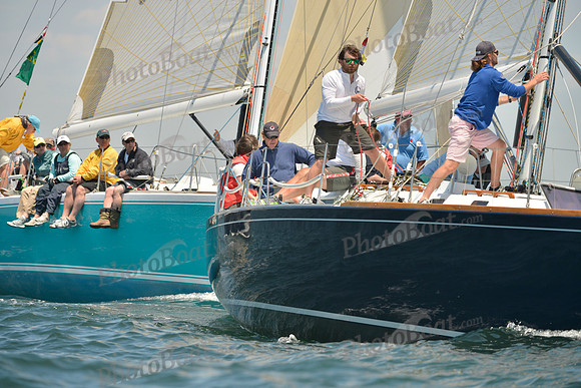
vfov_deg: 5.3
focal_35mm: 260
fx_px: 4197
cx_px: 290
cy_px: 194
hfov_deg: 7.9
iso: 280
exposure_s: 1/1250
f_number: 5.6
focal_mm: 260
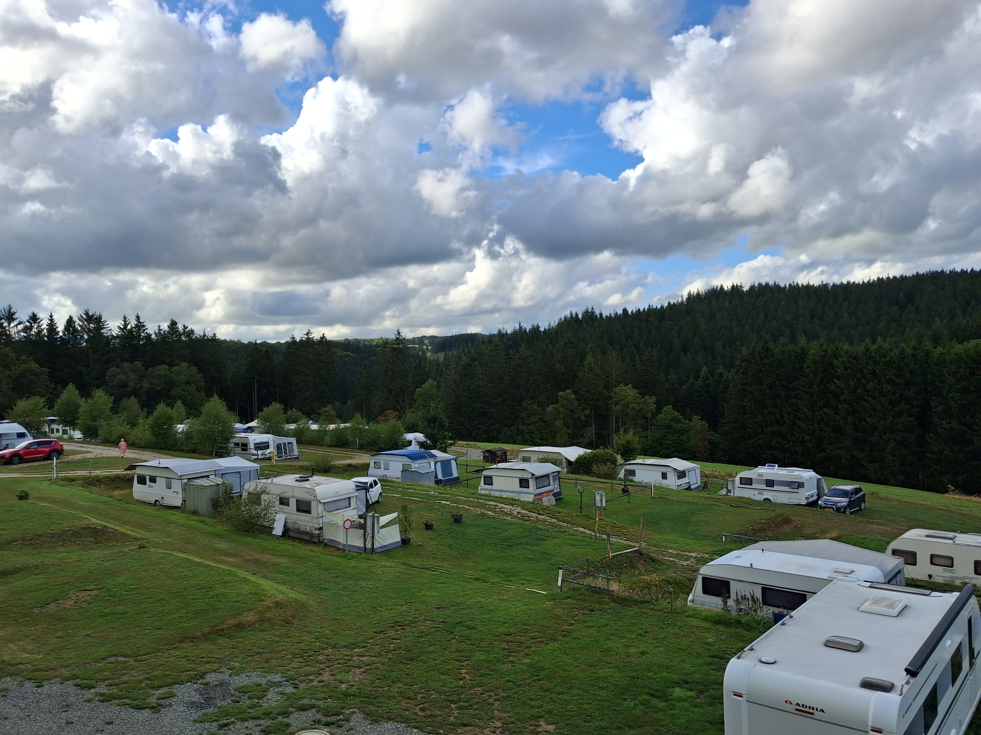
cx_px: 490
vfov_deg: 51.4
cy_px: 368
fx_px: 765
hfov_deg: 65.3
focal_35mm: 27
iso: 20
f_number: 1.8
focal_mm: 4
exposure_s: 1/666
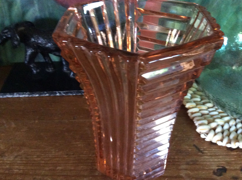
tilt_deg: -37.4
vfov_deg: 40.6
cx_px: 119
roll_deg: +2.0
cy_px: 91
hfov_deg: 52.7
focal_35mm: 35
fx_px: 244
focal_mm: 3.3
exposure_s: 1/17
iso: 500
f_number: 2.4
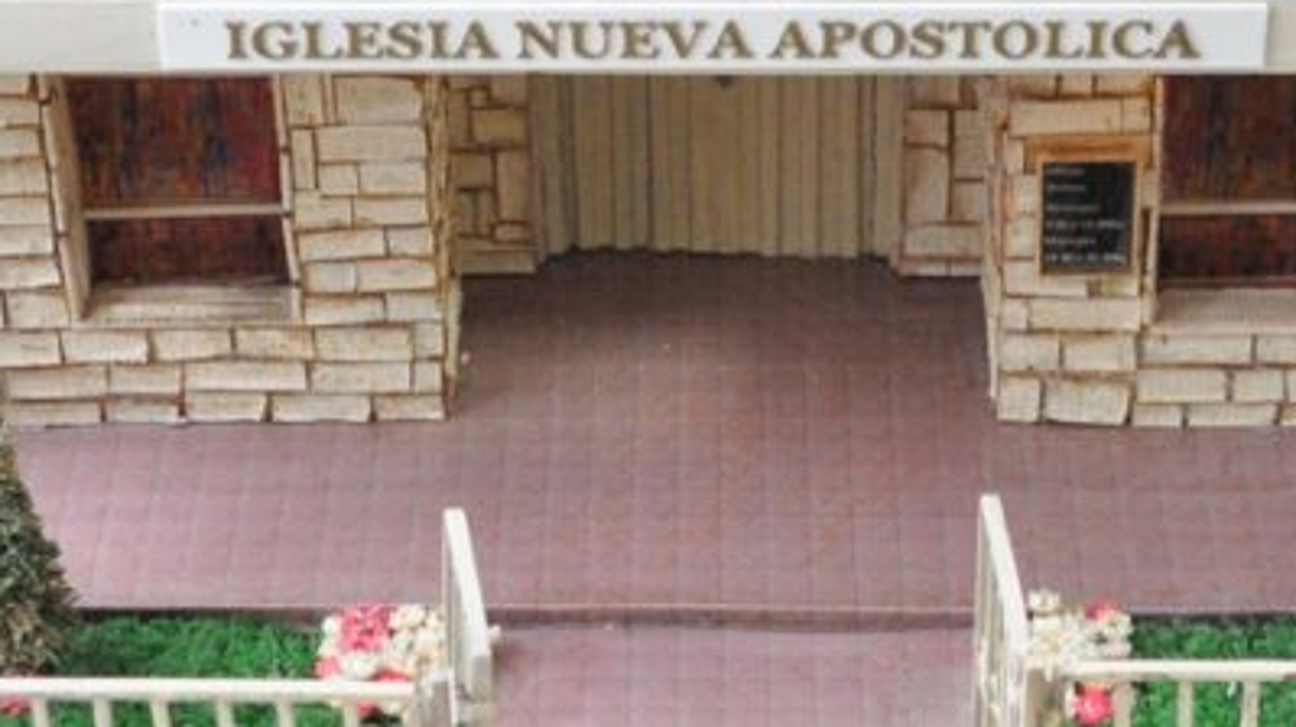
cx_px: 669
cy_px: 71
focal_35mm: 129
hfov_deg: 16.6
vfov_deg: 9.3
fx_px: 4431
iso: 2500
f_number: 6.3
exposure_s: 1/80
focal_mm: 32
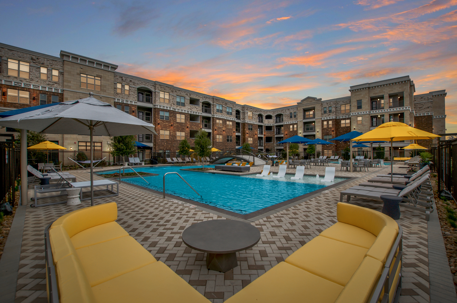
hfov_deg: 100.5
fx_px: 190
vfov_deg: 77.1
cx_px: 228
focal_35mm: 15
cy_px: 152
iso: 110
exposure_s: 1/250
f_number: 8
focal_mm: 10
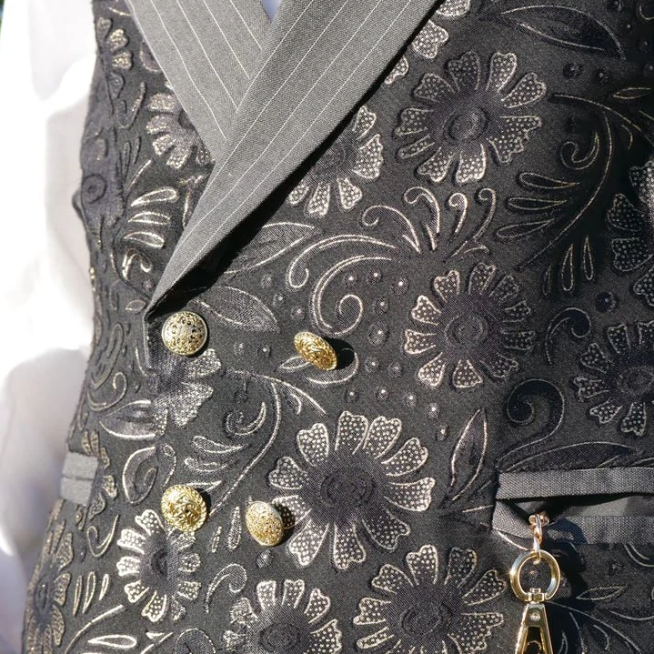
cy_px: 354
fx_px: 2180
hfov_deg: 17.1
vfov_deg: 17.1
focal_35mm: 102
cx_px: 327
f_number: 5.6
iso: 200
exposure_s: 1/250
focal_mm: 43
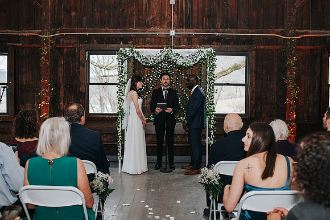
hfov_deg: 52.1
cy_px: 110
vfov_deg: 36.0
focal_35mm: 37
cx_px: 165
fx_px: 338
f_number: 3.2
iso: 1000
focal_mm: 35
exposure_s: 1/200
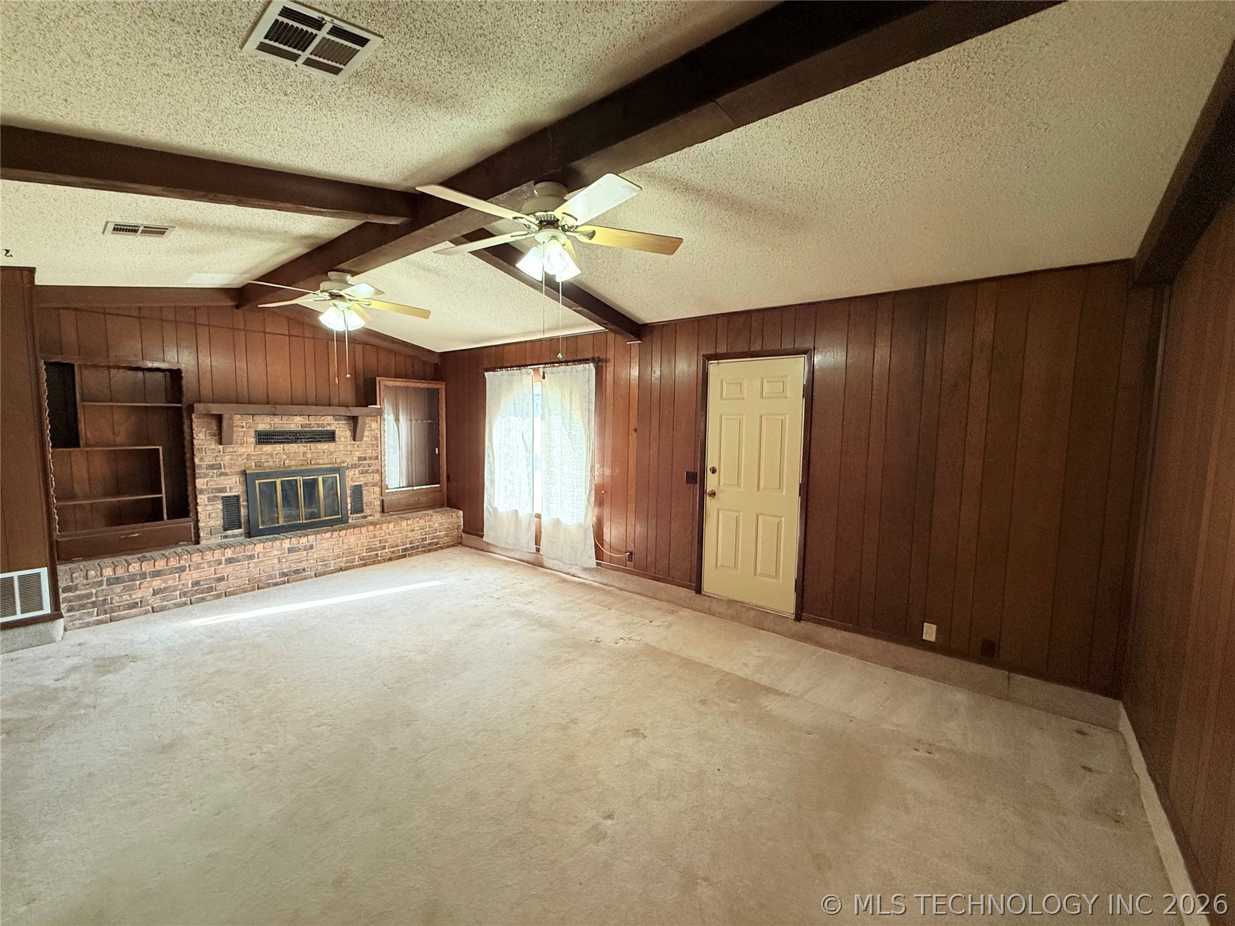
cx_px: 618
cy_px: 463
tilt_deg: -4.3
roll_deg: -1.1
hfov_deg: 102.1
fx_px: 499
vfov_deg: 85.7
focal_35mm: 14
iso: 320
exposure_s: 1/120
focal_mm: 2.22
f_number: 2.2
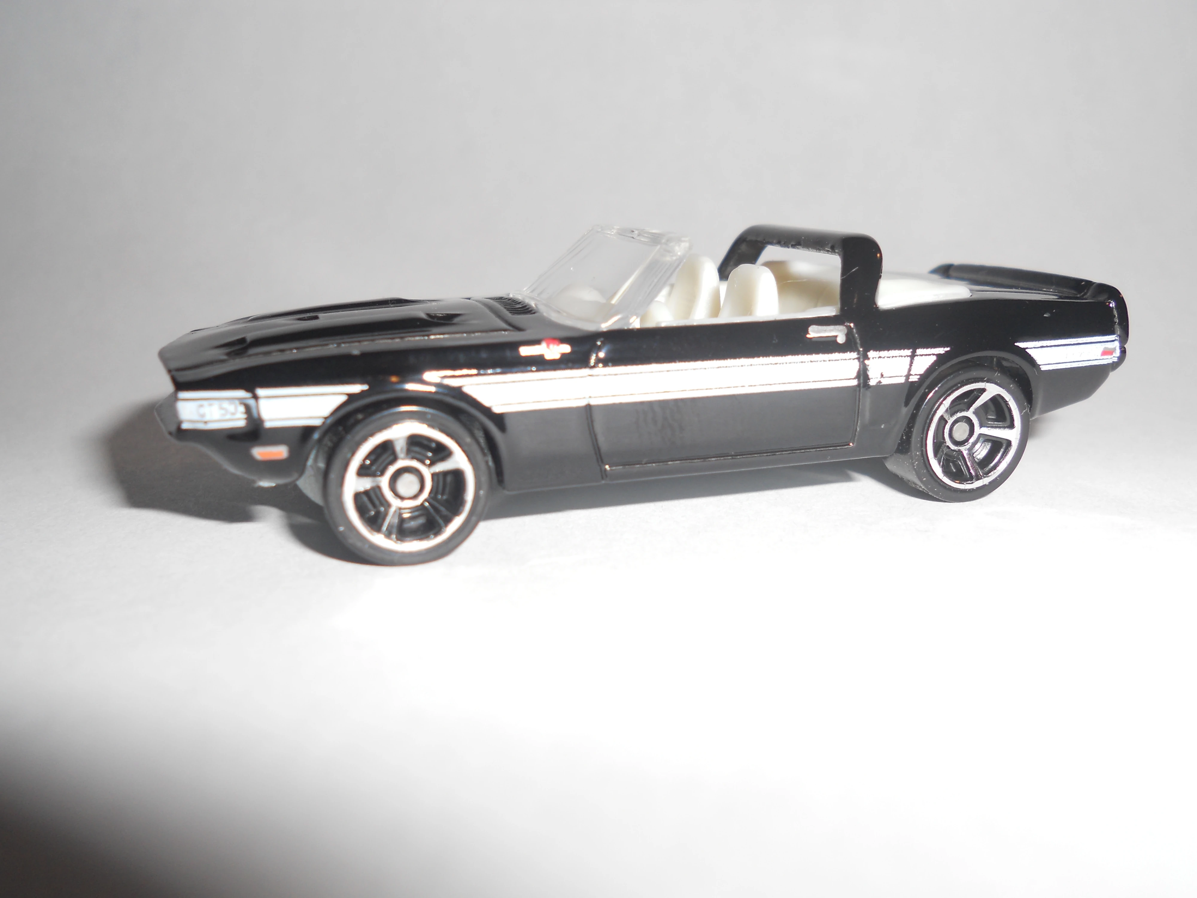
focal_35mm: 32
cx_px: 598
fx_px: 1107
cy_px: 449
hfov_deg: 56.8
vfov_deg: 44.2
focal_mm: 5.8
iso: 80
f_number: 8.8
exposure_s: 1/25
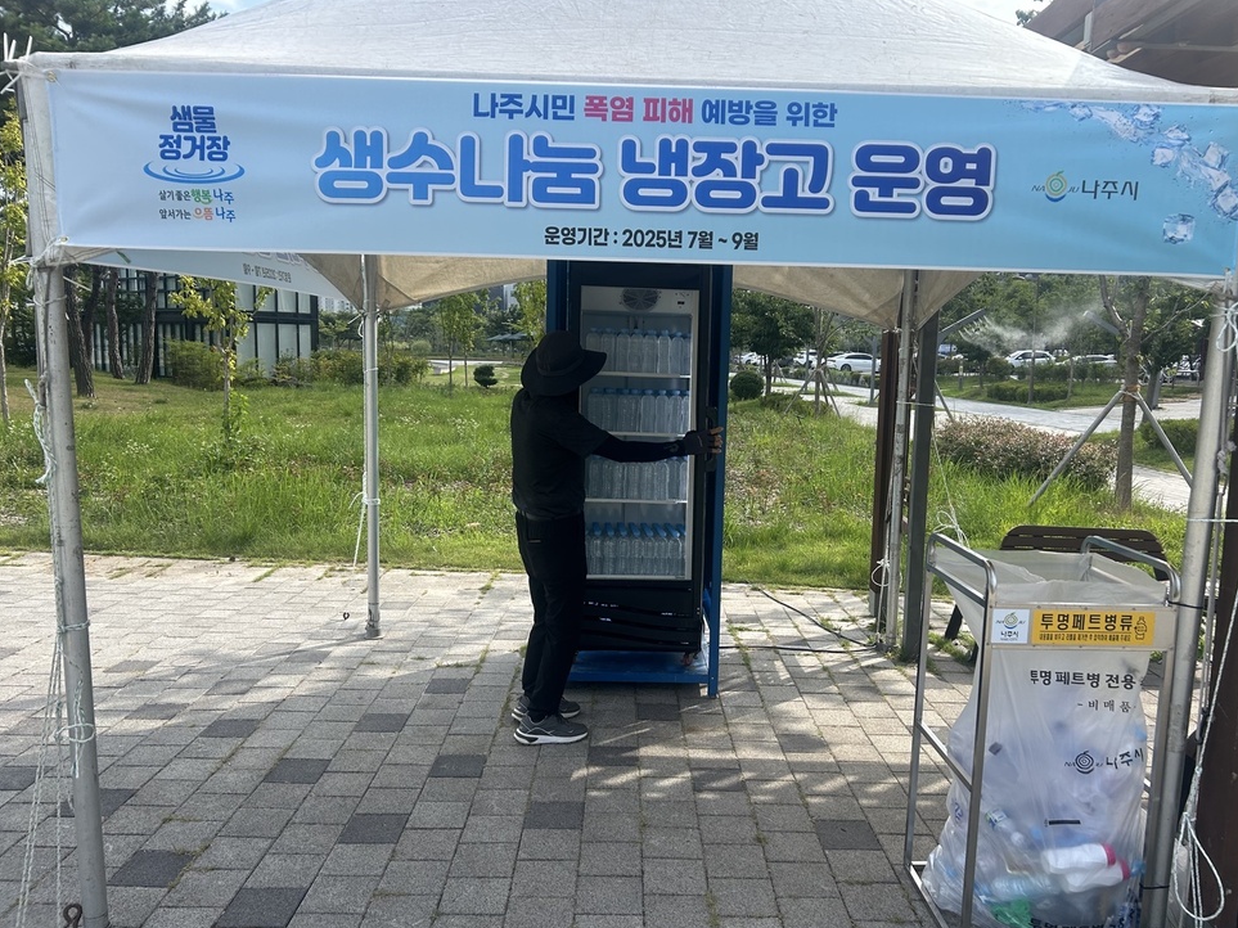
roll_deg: -1.4
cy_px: 469
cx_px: 638
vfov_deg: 51.3
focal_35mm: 27
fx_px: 966
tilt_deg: -5.7
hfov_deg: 65.3
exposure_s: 1/1972
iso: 50
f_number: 1.5
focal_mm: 5.7
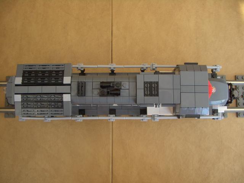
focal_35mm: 35
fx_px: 247
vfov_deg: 40.7
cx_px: 122
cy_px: 92
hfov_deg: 52.6
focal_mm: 5.8
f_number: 2.6
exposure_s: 1/80
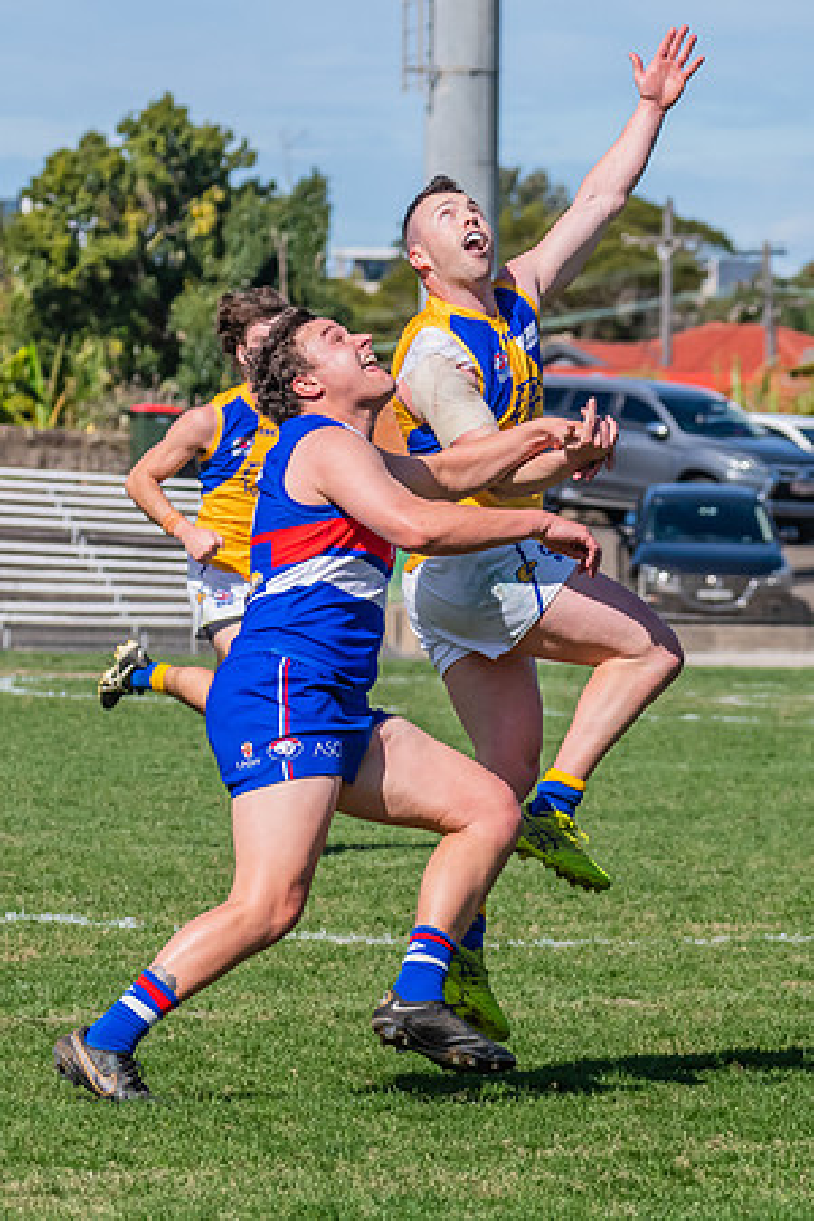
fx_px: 13557
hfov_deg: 3.4
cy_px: 616
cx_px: 529
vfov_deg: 5.2
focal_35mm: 400
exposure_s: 1/1600
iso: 800
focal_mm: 195
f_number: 10
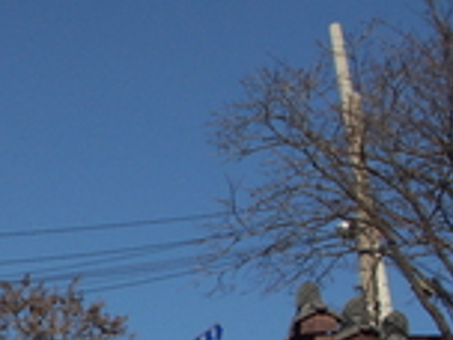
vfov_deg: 14.1
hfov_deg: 17.6
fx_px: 1335
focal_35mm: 102
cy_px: 401
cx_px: -194
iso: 100
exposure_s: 1/640
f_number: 8
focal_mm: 8.08
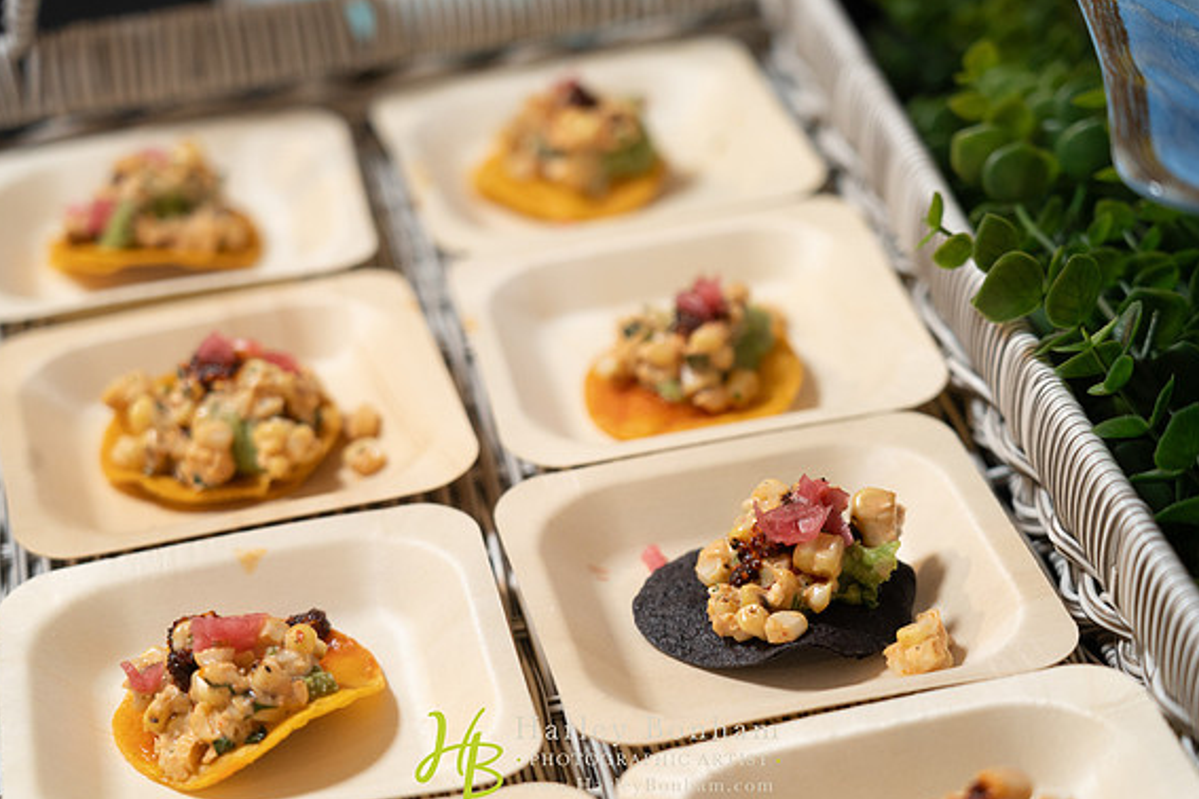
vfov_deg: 15.0
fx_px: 3031
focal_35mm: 91
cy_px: 401
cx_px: 601
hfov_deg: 22.4
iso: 1250
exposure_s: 1/80
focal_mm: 89
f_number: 4
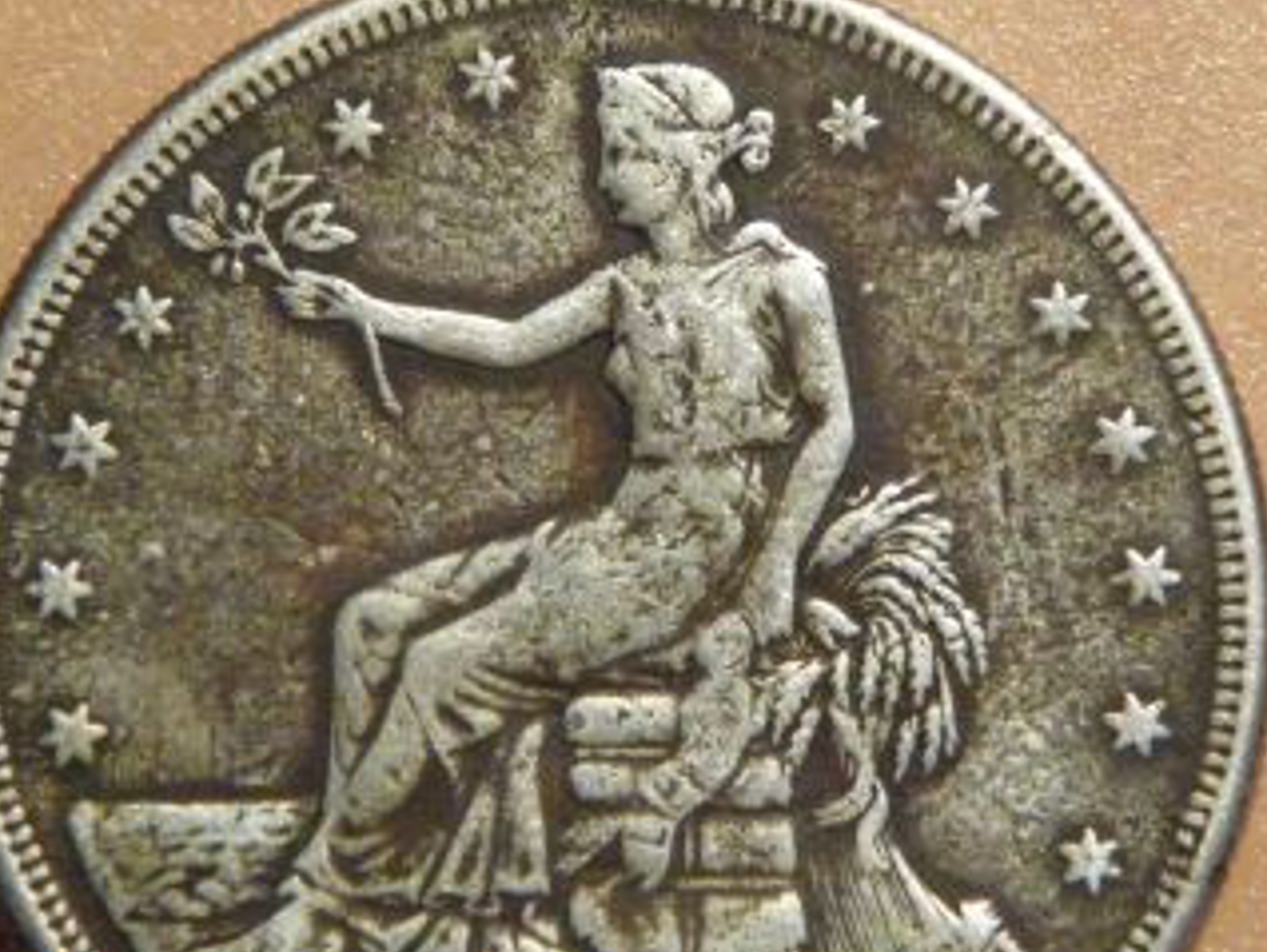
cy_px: 611
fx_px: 7362
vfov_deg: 7.4
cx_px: 657
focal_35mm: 201
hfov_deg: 9.8
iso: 800
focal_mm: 21.8
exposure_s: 1/30
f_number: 4.7
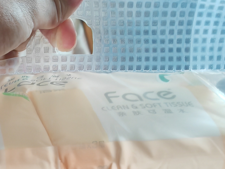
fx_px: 572
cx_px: 15
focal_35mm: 88
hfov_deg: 21.7
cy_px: 191
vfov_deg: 16.2
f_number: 1.9
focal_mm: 5.52
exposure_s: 1/49
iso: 1250
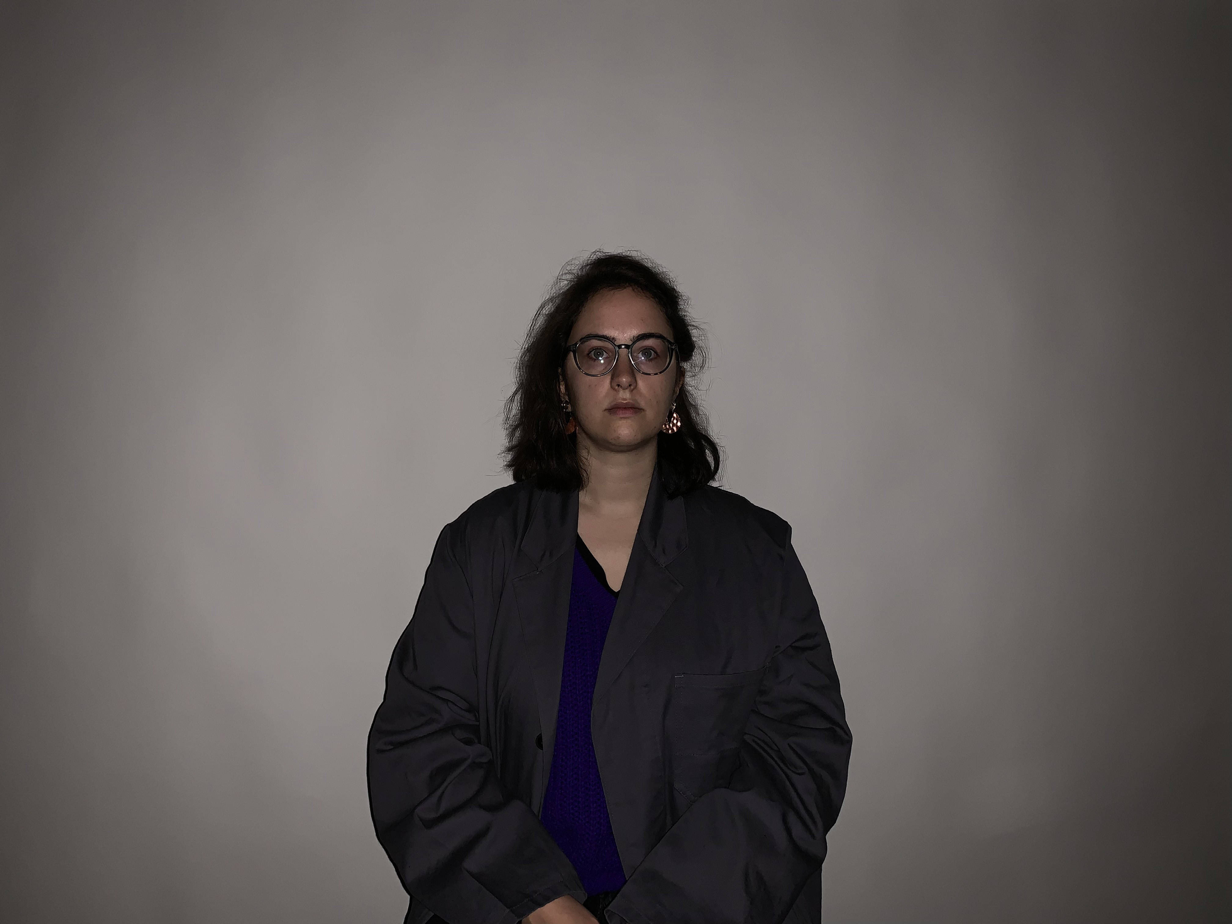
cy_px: 462
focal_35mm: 26
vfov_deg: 53.1
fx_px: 925
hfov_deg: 67.3
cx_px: 616
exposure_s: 1/14
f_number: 1.8
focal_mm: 4.25
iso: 80
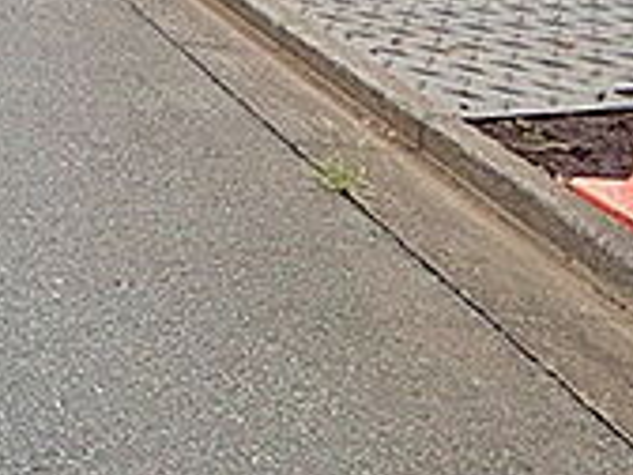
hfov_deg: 27.9
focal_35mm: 50
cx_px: -283
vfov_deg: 21.5
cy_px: -332
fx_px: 914
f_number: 2.2
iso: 50
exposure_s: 1/2004
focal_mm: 1.83
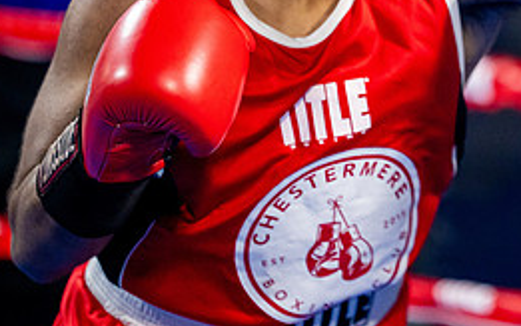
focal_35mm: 340
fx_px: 4827
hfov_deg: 6.2
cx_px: 565
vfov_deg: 3.9
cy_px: -9
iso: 4000
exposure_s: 1/800
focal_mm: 150
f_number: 2
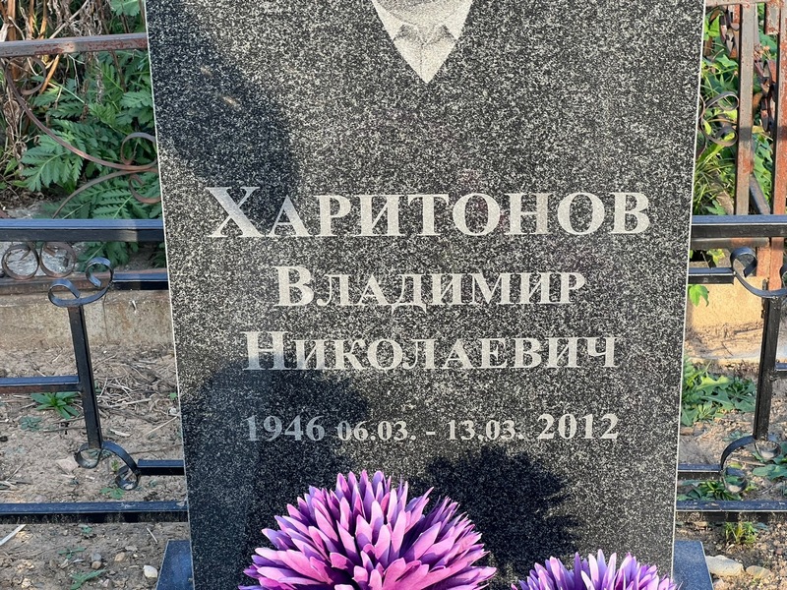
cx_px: 394
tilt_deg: -26.4
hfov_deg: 25.3
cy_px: 295
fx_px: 1751
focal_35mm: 77
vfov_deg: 19.1
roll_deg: +2.1
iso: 40
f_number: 2.8
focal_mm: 9
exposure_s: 1/99
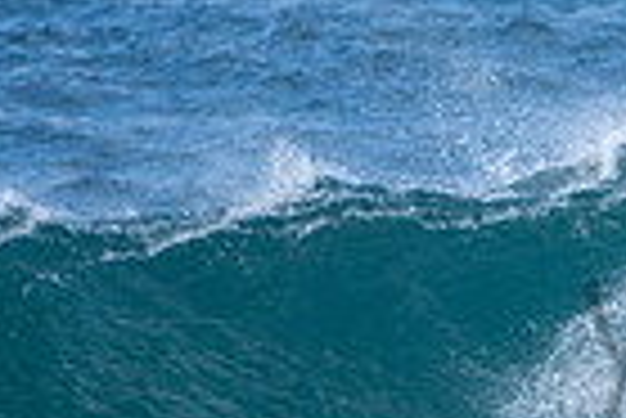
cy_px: 312
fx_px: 54483
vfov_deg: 0.4
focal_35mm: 3130
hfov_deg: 0.7
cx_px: 1049
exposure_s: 1/1250
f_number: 5.6
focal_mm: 500
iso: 400
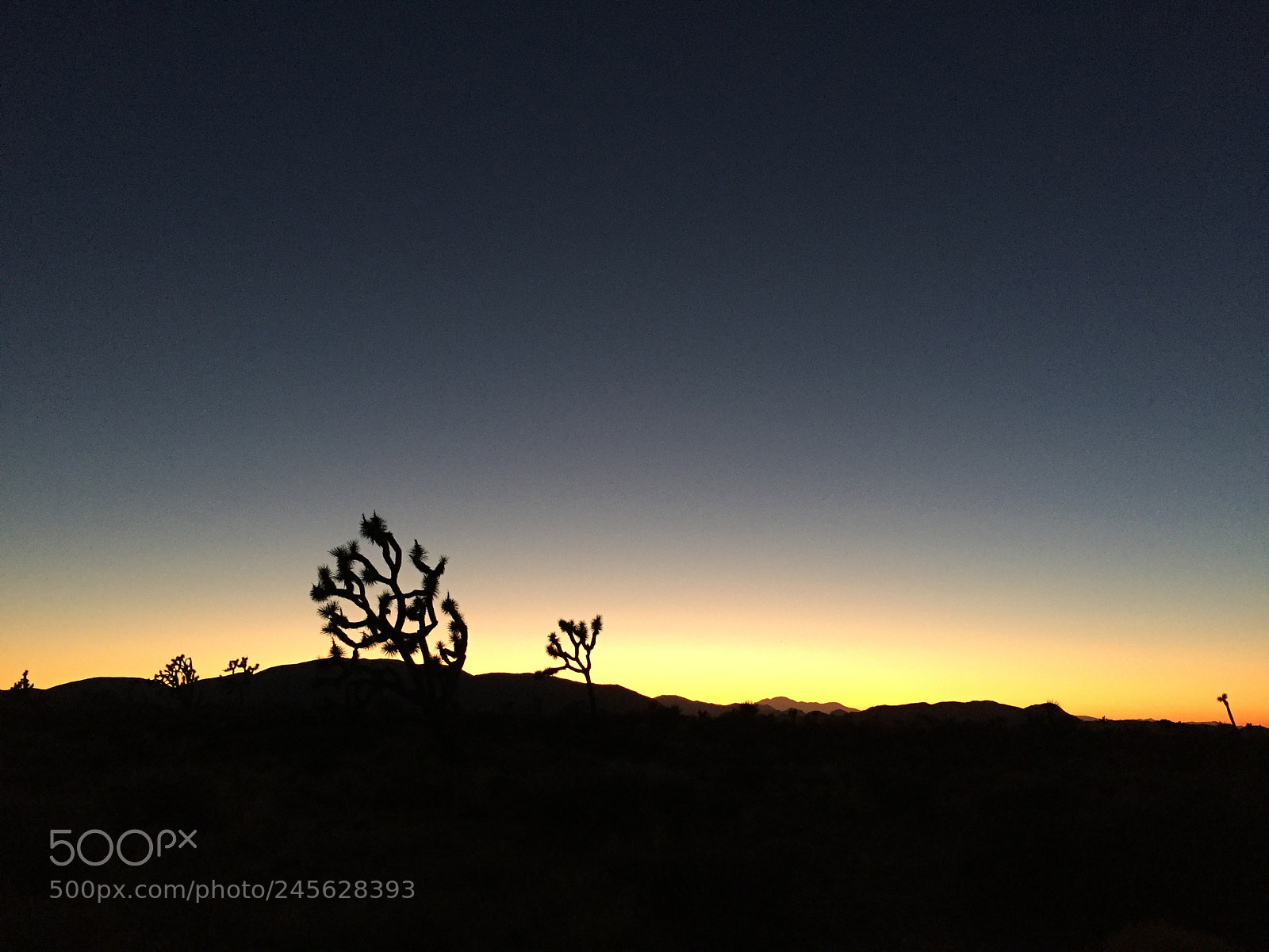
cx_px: 634
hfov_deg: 61.7
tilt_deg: +12.6
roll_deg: -1.2
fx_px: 1063
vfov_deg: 48.2
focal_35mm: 29
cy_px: 476
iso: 200
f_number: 2.2
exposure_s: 1/30
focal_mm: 4.15
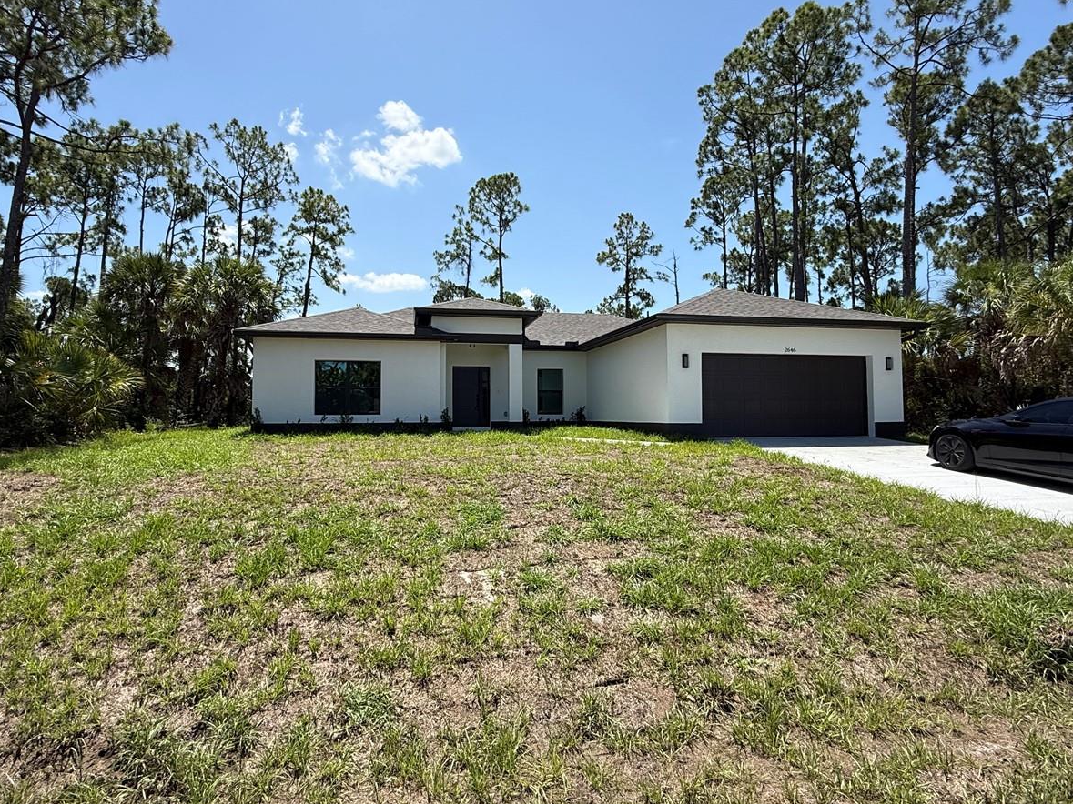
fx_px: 589
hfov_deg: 84.6
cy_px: 383
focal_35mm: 19
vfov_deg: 68.6
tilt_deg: +3.4
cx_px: 520
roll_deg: -0.5
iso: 64
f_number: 2.2
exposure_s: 1/1901
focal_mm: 2.22
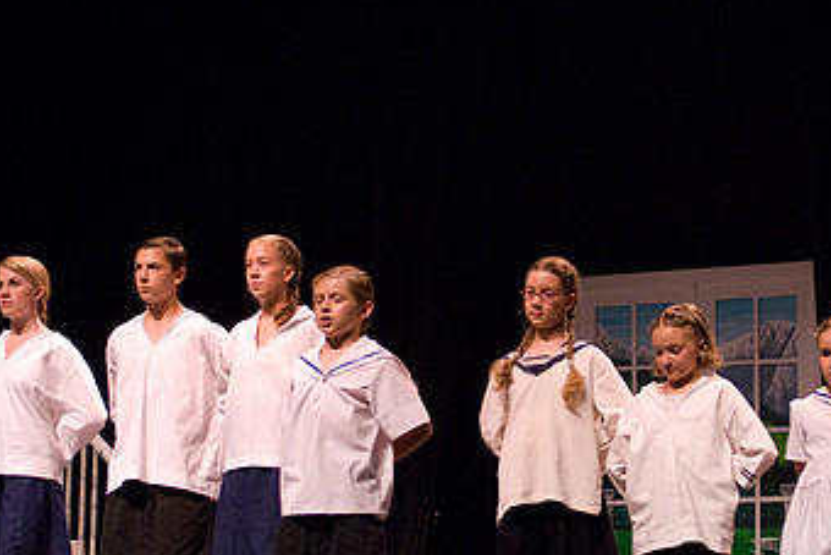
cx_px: 540
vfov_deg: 15.7
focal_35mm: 87
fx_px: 2009
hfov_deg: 23.3
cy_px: 325
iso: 1600
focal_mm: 34
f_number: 2.8
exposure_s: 1/200
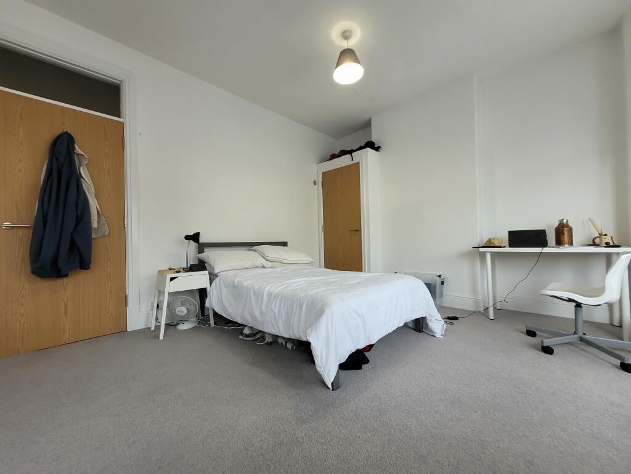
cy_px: 237
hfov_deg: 106.2
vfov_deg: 89.9
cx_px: 316
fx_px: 237
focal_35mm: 13
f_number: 2.2
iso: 100
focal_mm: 1.74
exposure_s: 1/50
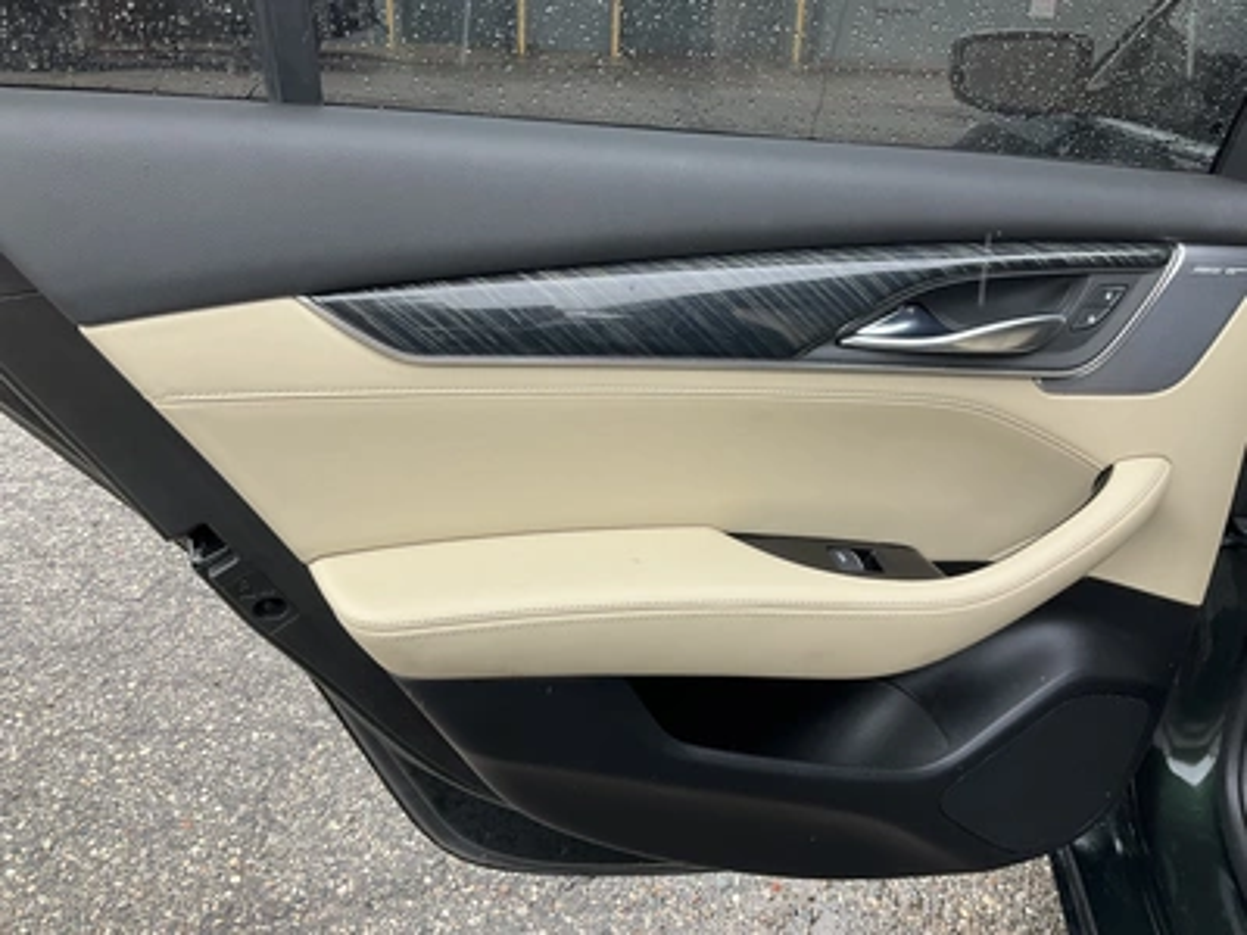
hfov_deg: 61.7
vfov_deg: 48.2
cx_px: 624
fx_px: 1045
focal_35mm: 29
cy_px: 468
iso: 25
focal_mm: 3
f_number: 1.8
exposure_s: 1/122
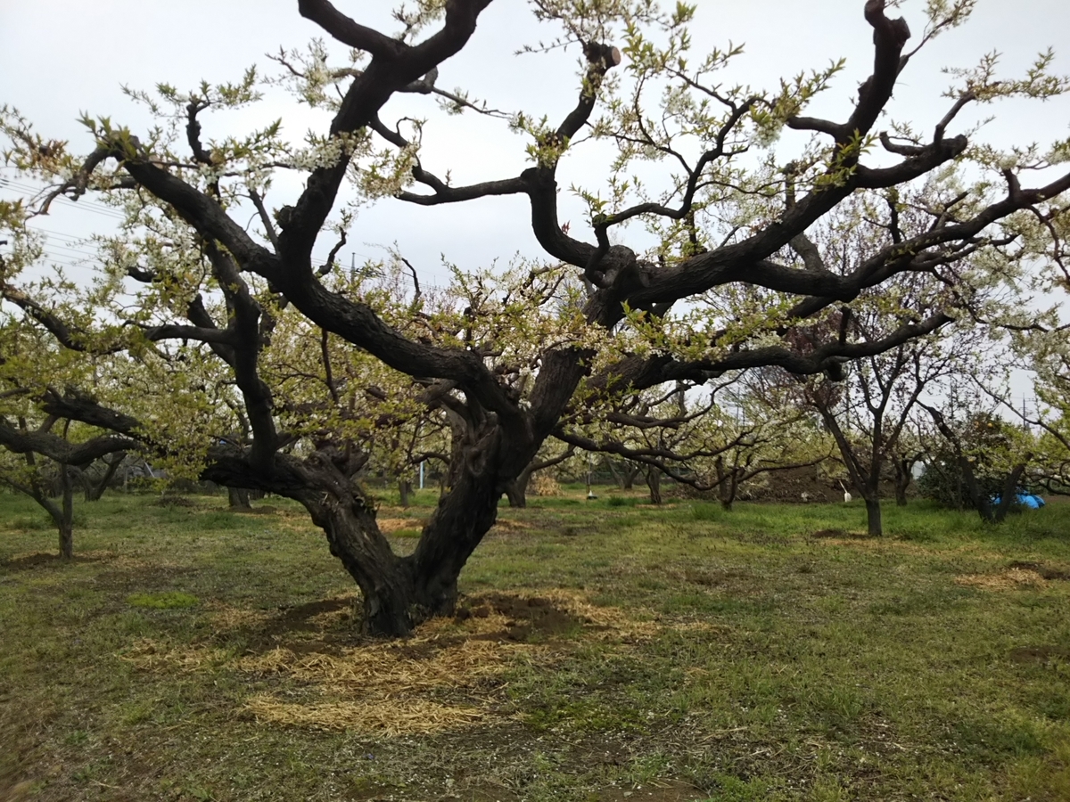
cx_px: 535
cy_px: 401
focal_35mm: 30
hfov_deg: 60.0
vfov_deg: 46.8
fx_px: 927
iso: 20
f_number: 2.2
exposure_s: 1/404
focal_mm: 4
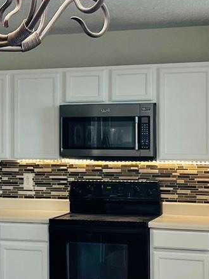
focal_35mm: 91
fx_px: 733
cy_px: 133
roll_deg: +0.7
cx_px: 25
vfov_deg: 21.5
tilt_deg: +1.1
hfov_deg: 16.0
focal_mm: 5.7
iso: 100
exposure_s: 1/120
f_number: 1.5
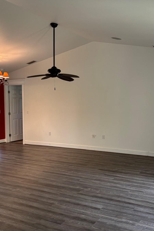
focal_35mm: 37
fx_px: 237
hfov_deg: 35.8
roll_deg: -0.2
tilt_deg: -4.5
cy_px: 117
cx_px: 95
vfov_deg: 51.9
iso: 160
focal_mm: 5.96
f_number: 1.6
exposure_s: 1/60
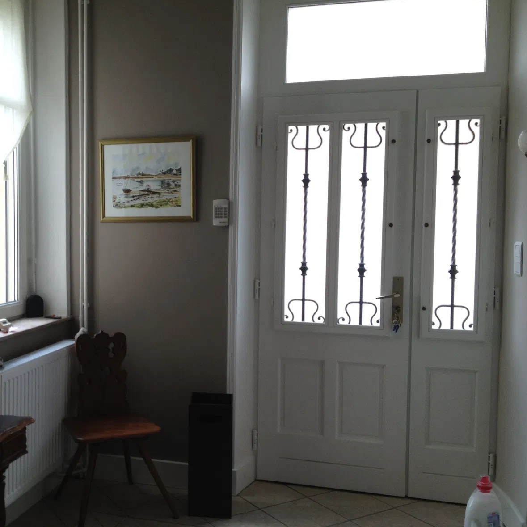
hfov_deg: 39.5
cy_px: 260
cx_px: 172
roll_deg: -0.1
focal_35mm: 42
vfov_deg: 40.0
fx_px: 723
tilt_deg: -5.5
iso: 50
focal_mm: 4.28
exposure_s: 1/40
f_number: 2.4
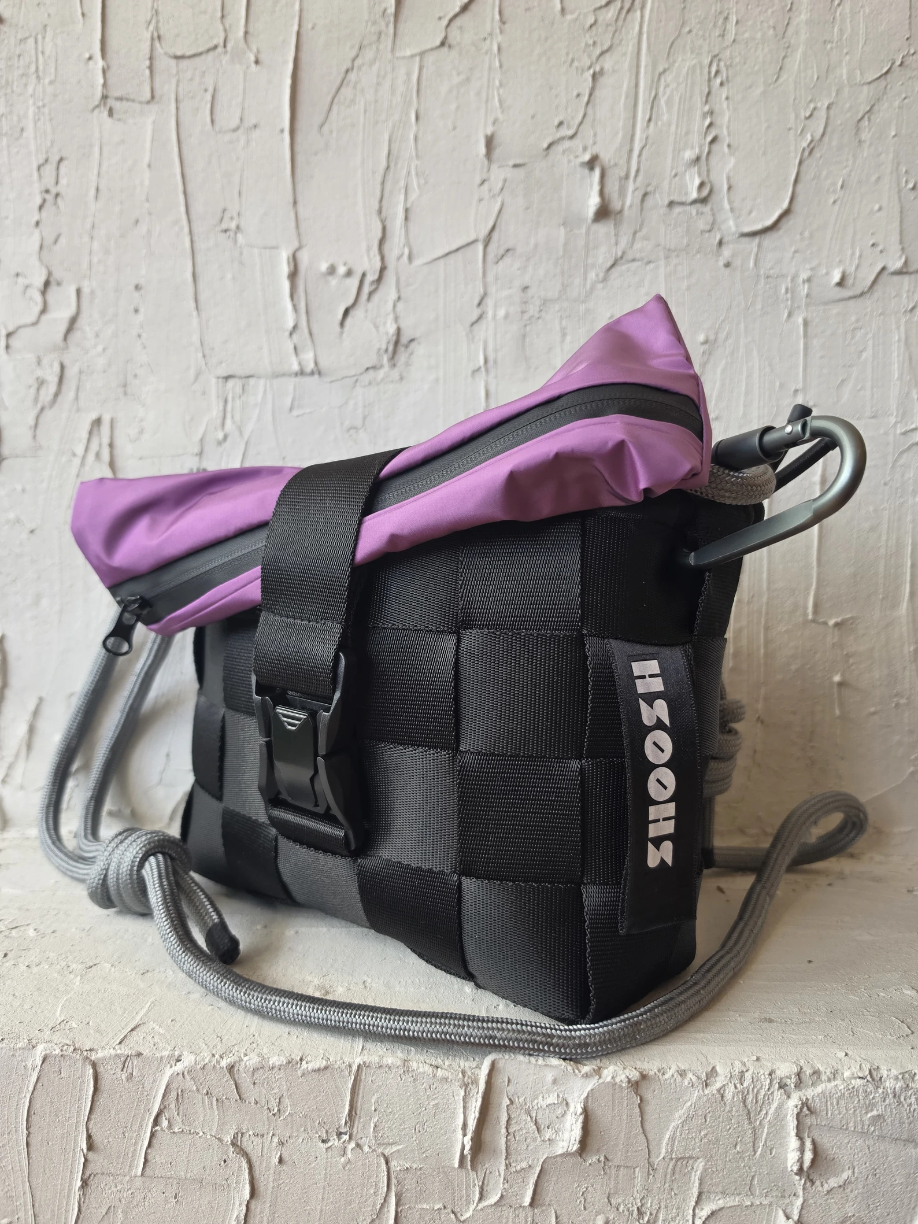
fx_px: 813
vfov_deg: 73.9
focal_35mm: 23
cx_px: 459
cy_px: 612
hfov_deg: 58.9
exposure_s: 1/180
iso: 125
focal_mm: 6.5
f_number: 1.4
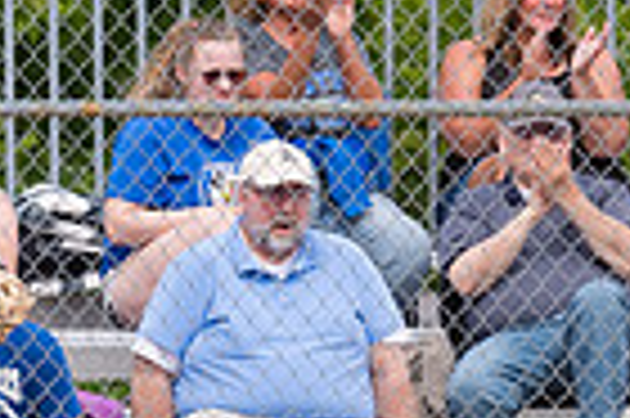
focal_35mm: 1246
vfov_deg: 1.1
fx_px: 21779
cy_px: 198
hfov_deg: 1.7
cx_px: -220
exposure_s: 1/1600
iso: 320
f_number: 5.6
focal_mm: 200
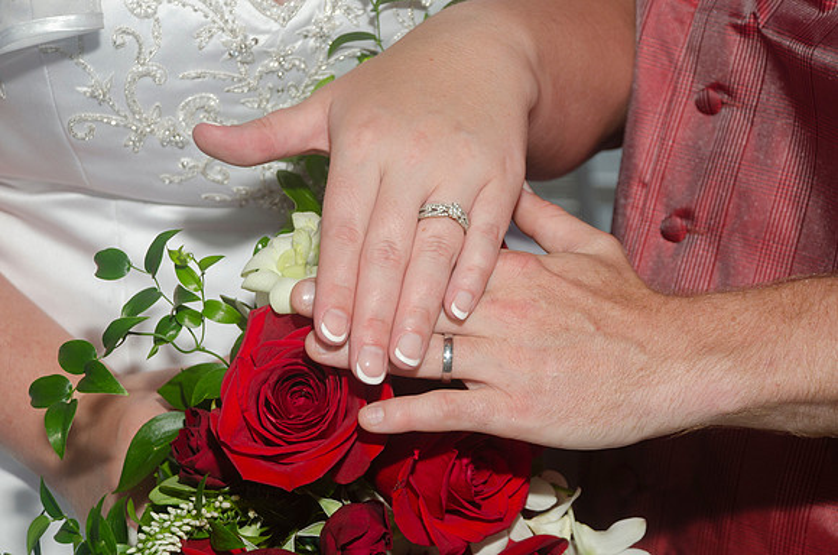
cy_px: 278
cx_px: 419
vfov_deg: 13.0
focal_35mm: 105
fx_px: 2439
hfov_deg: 19.5
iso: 100
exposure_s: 1/160
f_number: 7.1
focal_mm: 70
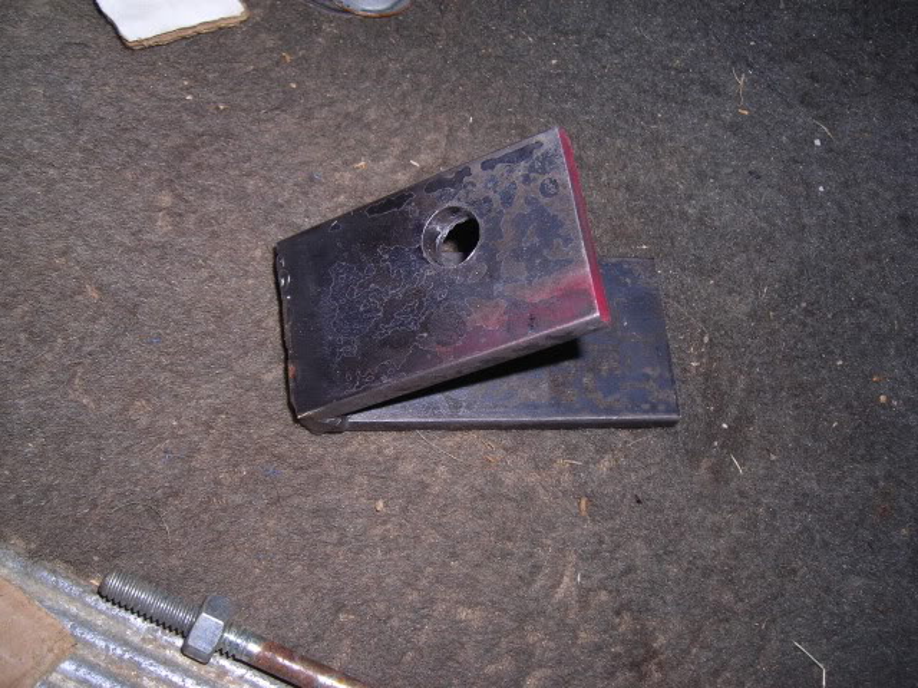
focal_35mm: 41
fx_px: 1087
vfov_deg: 35.1
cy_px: 344
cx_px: 459
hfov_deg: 45.8
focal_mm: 6.8
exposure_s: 1/60.1
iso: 50
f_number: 6.6
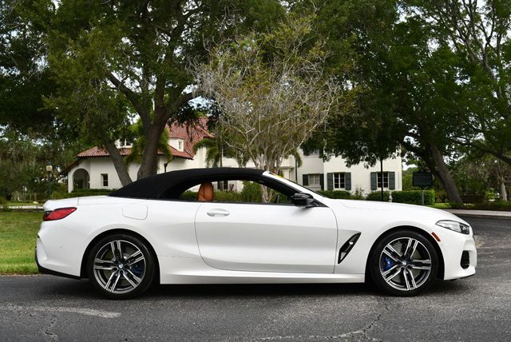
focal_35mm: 44
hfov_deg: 44.5
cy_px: 171
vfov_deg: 30.6
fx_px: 625
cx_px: 256
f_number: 8
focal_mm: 22
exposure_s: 1/250
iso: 160
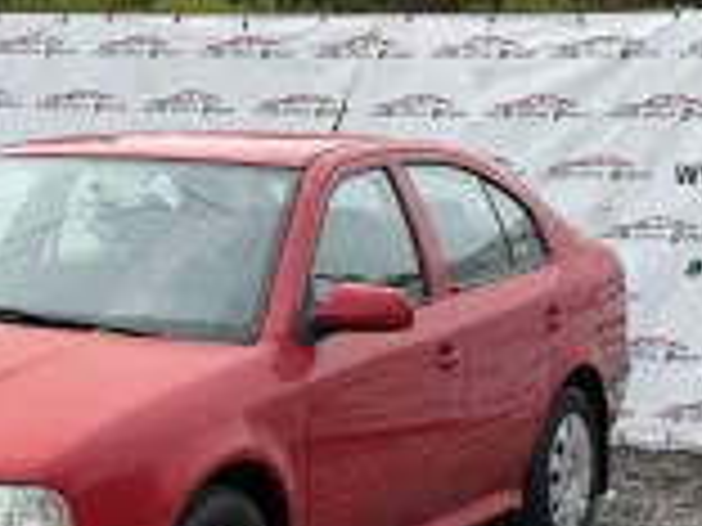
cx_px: 117
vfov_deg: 13.3
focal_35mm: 111
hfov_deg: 17.5
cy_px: 450
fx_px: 2251
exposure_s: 1/2415
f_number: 1.78
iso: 64
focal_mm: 6.76
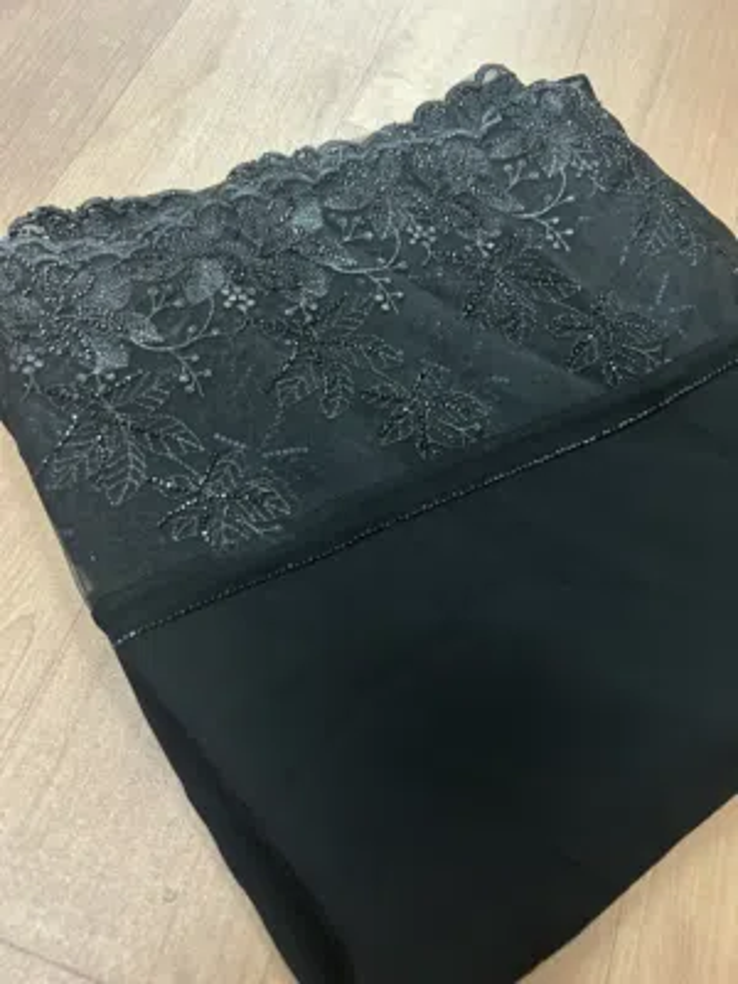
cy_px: 492
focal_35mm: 26
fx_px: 739
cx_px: 369
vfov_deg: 67.3
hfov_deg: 53.1
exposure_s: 1/25
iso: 500
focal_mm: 5.7
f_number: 1.5
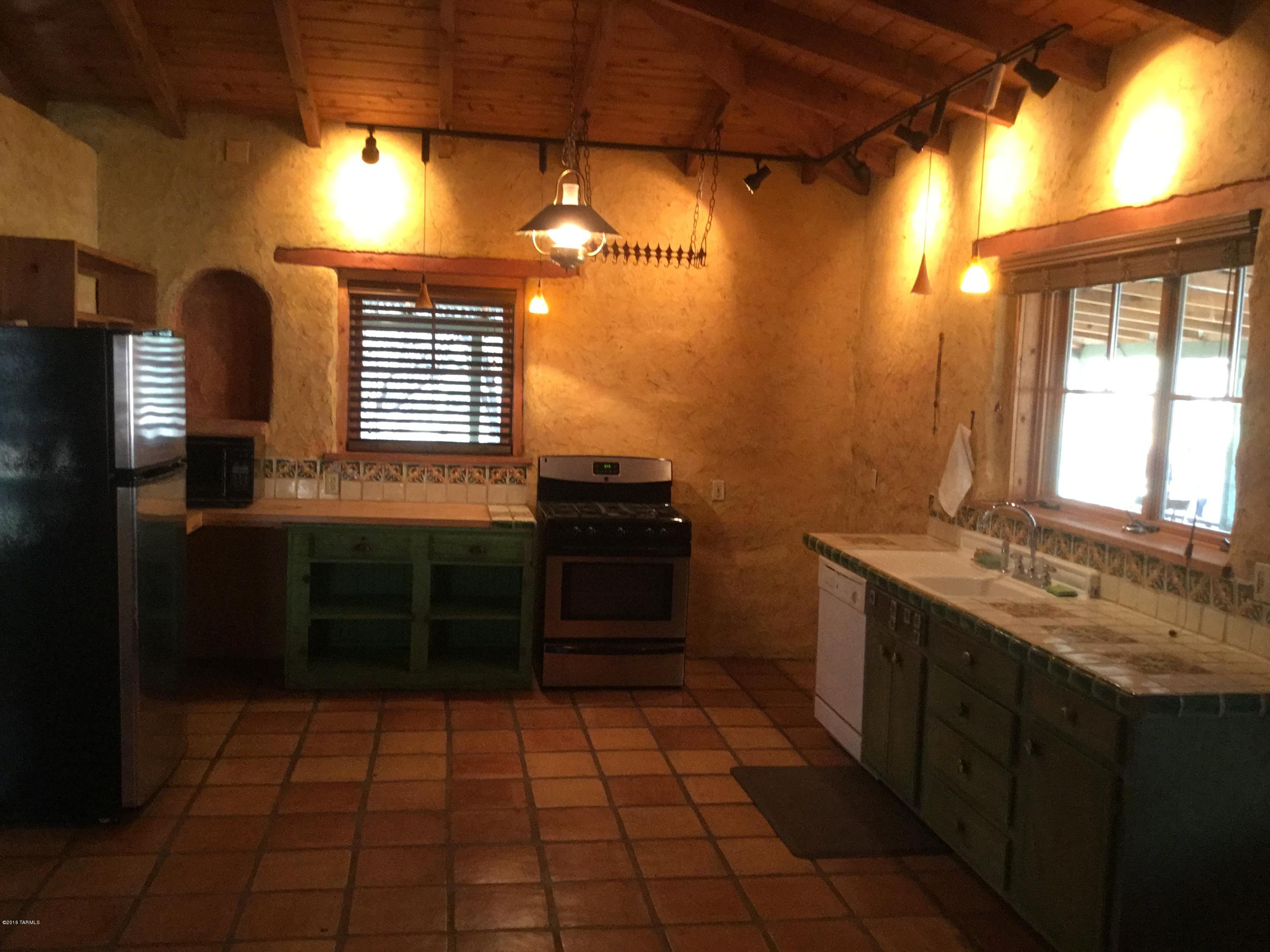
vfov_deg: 45.4
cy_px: 476
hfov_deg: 58.4
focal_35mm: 31
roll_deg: -2.6
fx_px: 1137
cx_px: 635
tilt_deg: -4.7
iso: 200
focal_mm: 3.3
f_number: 2.4
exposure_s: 1/24
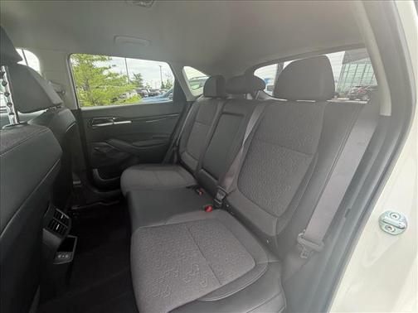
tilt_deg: -20.1
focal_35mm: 14
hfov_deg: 102.1
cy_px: 156
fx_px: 169
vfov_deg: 85.7
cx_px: 209
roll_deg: -0.6
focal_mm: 2.22
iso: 64
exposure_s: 1/121
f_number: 2.2
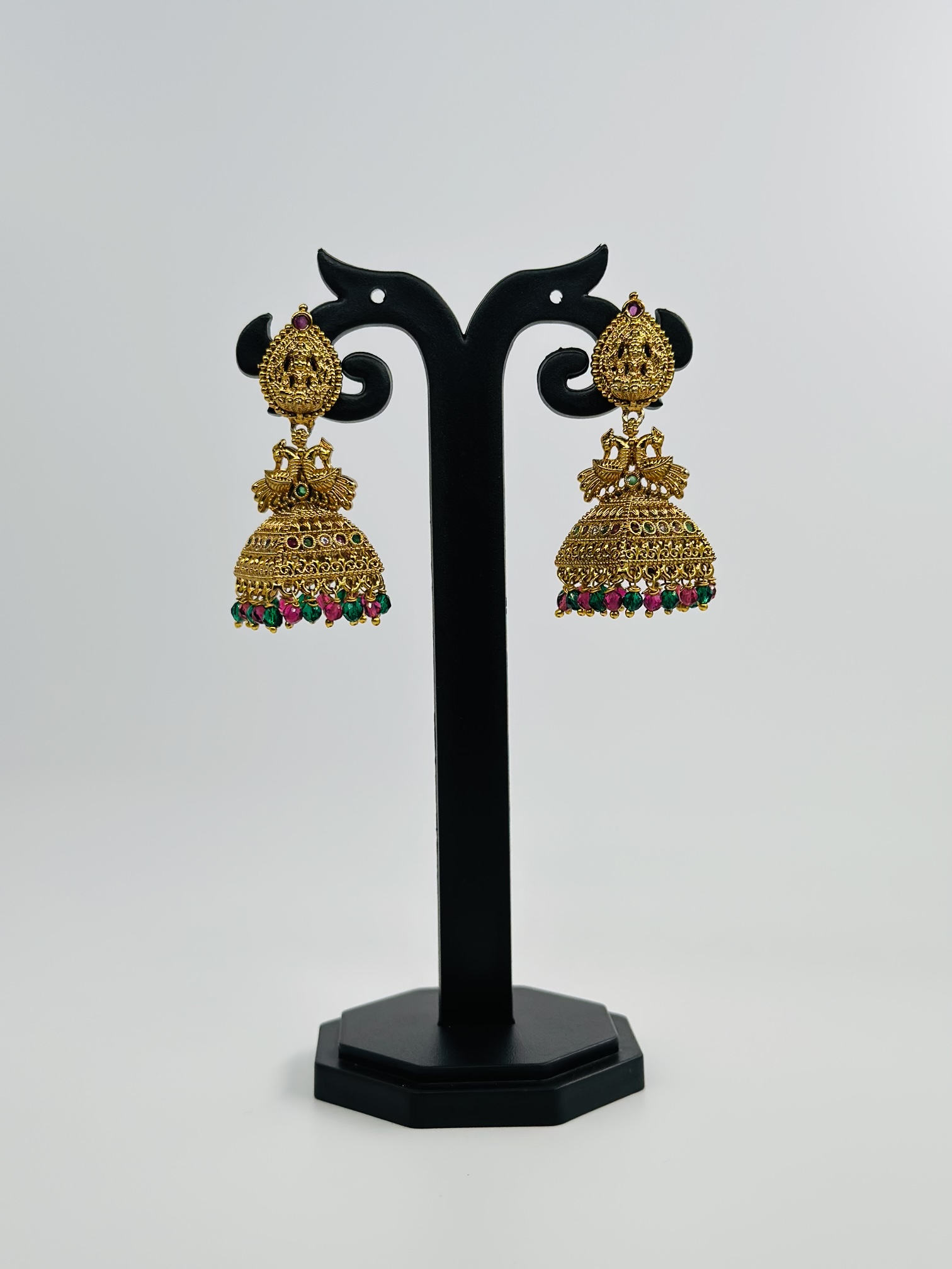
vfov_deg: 39.7
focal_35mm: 48
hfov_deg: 30.3
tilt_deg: -4.7
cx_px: 476
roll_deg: -0.5
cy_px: 634
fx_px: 1760
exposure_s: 1/1848
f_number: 1.78
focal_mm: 6.86
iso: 80
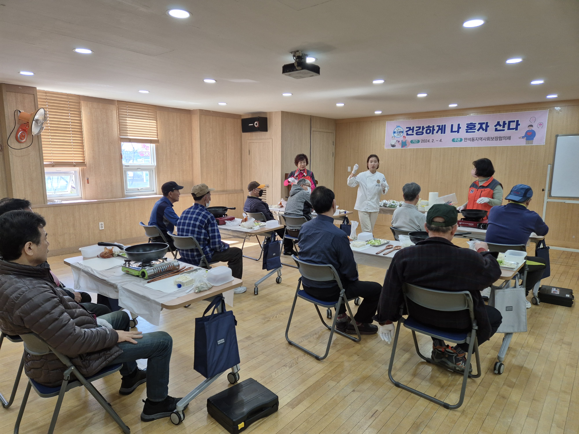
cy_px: 217
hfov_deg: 73.9
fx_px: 385
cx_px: 290
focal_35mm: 23
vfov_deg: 58.9
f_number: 1.8
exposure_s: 1/180
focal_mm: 5.4
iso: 125
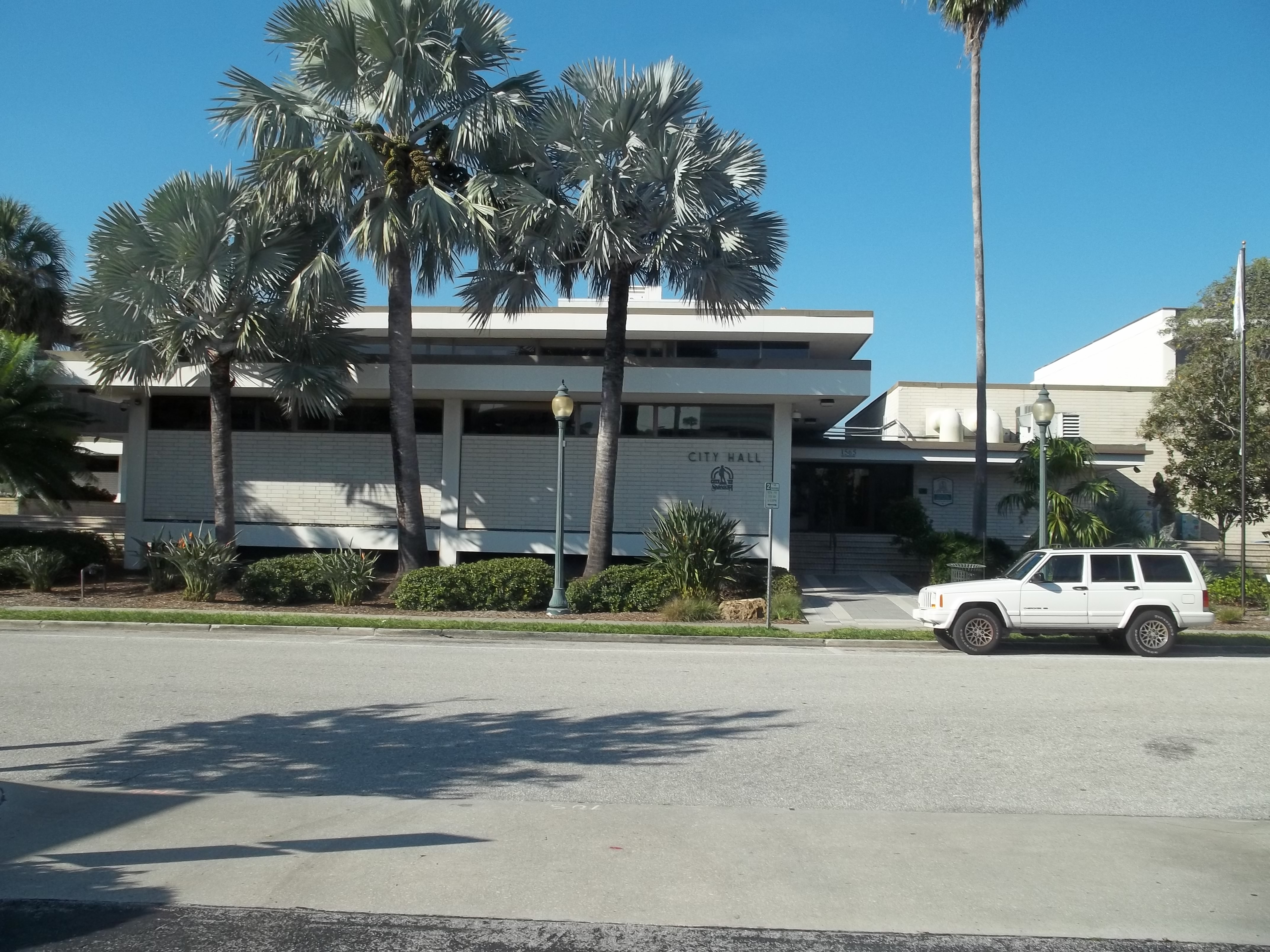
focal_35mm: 33
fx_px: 1211
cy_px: 476
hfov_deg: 55.4
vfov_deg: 42.9
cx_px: 635
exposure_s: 1/160
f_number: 8
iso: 64
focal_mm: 5.9
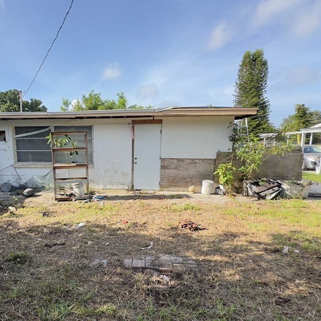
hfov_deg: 65.7
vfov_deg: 66.9
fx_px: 241
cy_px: 184
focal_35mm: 23
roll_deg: +1.0
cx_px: 110
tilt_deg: -9.3
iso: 40
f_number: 2.2
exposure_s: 1/463
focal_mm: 2.22
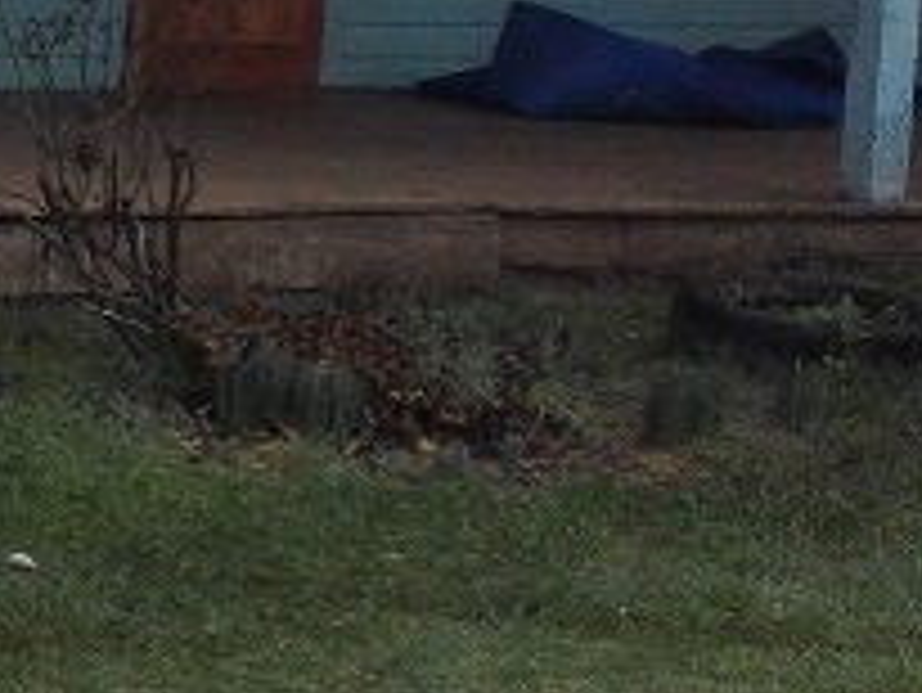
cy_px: 86
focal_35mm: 137
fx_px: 3651
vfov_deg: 10.8
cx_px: -1408
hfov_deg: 11.5
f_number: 2
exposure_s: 1/733
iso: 100
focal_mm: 3.79
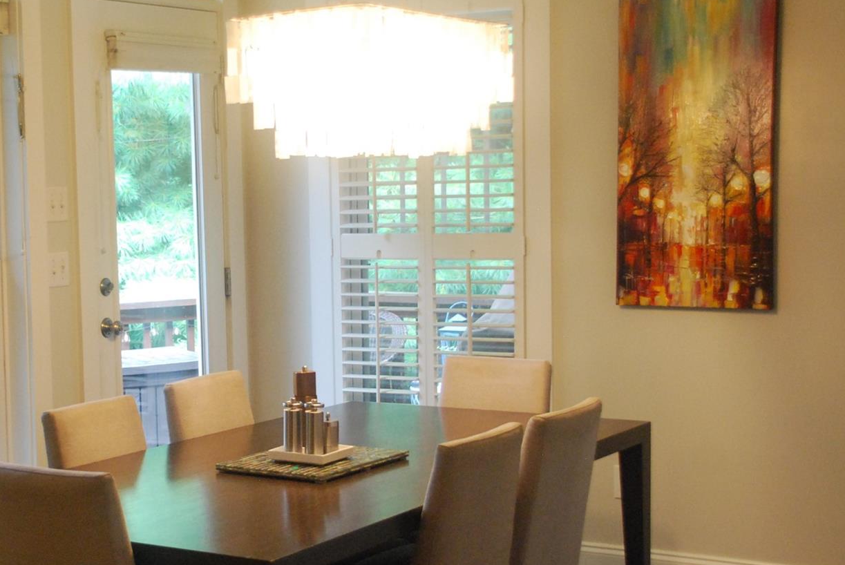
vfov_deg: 18.7
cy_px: 347
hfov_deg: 27.4
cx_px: 231
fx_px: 1711
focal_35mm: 73
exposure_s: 1/30
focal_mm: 29
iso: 1250
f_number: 4.2
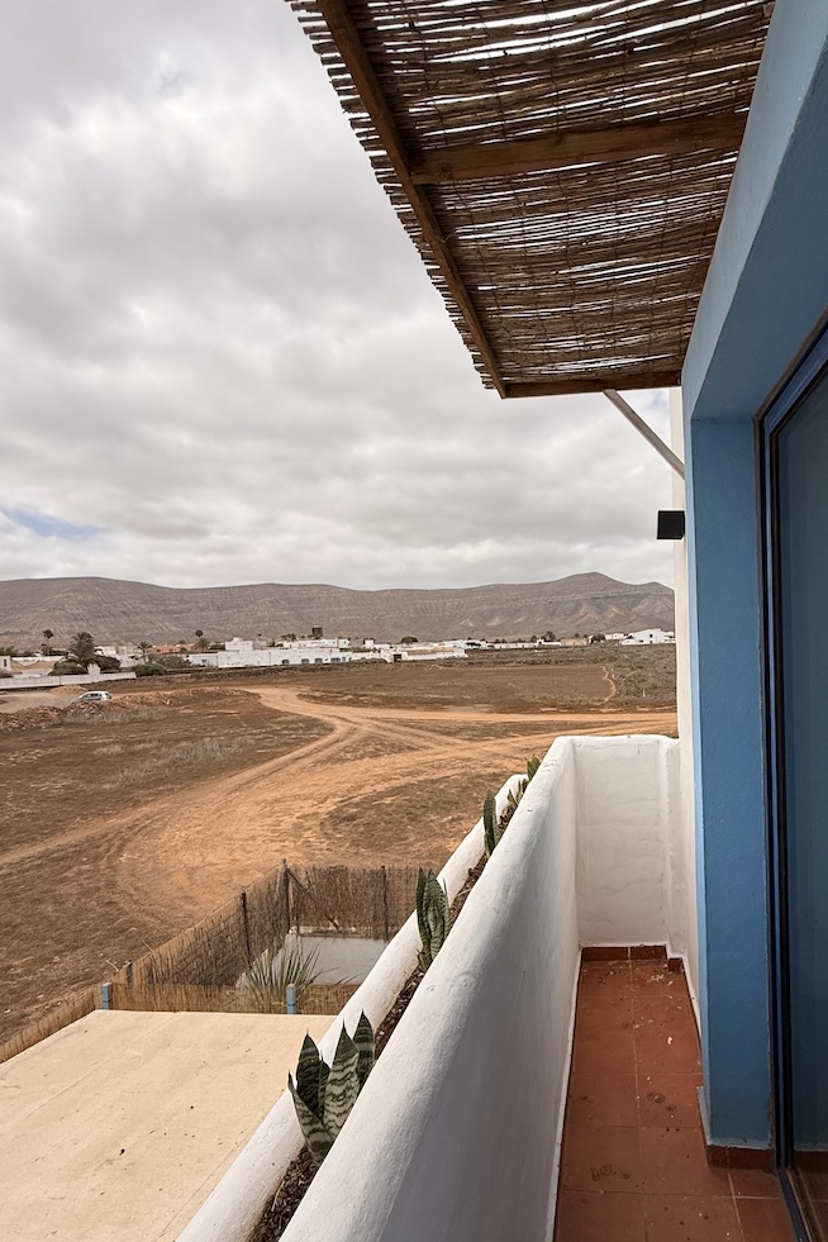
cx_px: 543
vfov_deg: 86.8
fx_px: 655
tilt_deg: -1.2
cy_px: 667
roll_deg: +2.3
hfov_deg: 63.1
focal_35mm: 19
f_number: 2.2
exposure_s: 1/3125
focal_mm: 2.22
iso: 50
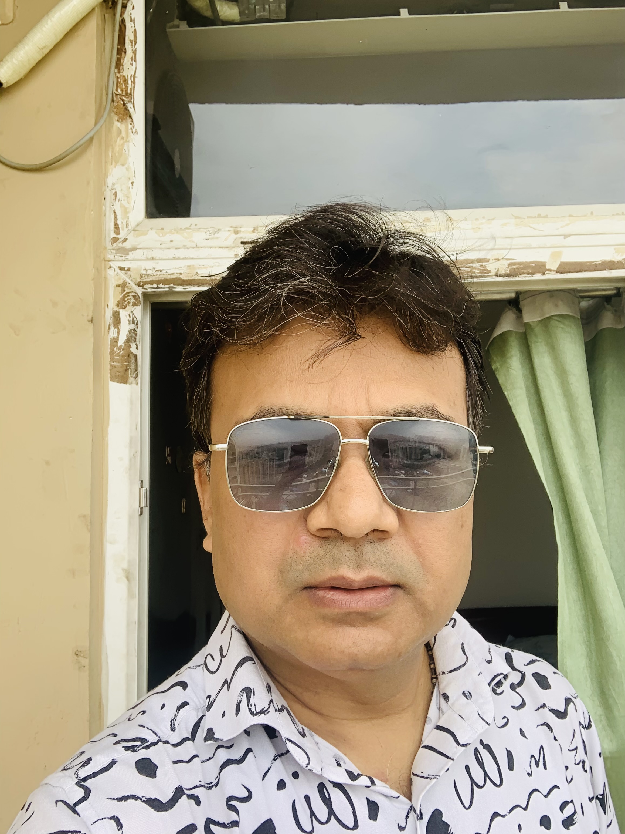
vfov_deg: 56.8
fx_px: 770
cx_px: 312
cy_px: 417
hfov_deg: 44.2
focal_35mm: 32
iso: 16
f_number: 2.2
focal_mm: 2.87
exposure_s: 1/204
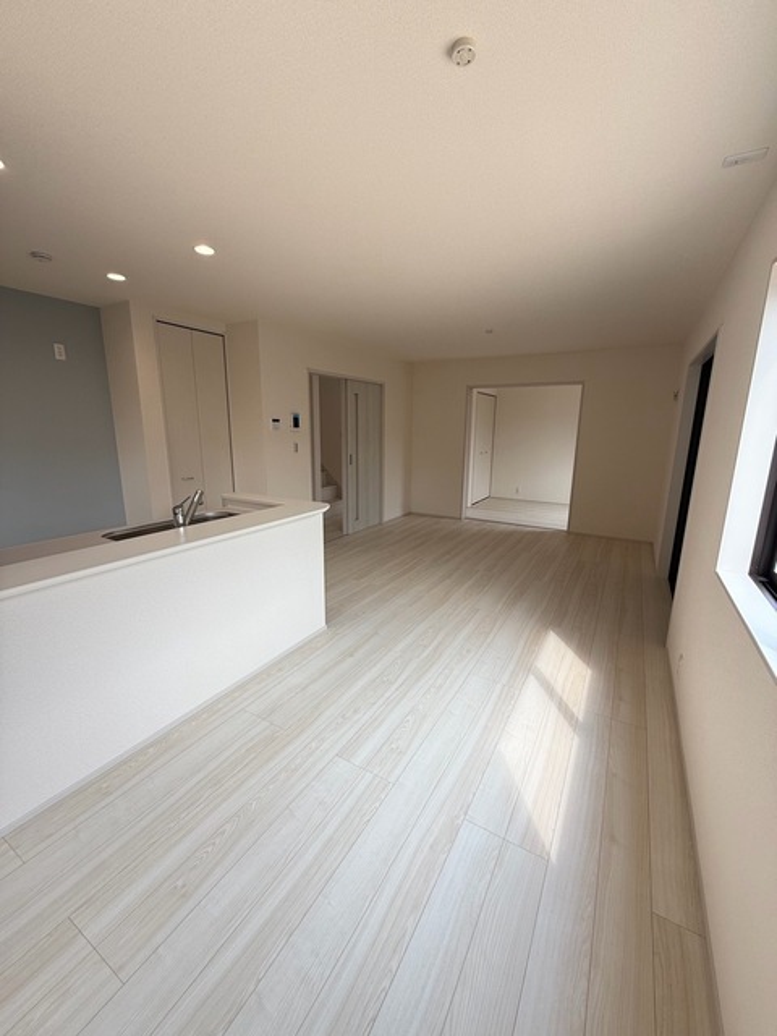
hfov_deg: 85.7
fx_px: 419
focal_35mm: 14
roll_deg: -0.7
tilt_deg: -12.1
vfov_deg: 102.1
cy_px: 518
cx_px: 388
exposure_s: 1/104
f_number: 2.2
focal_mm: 2.22
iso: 40
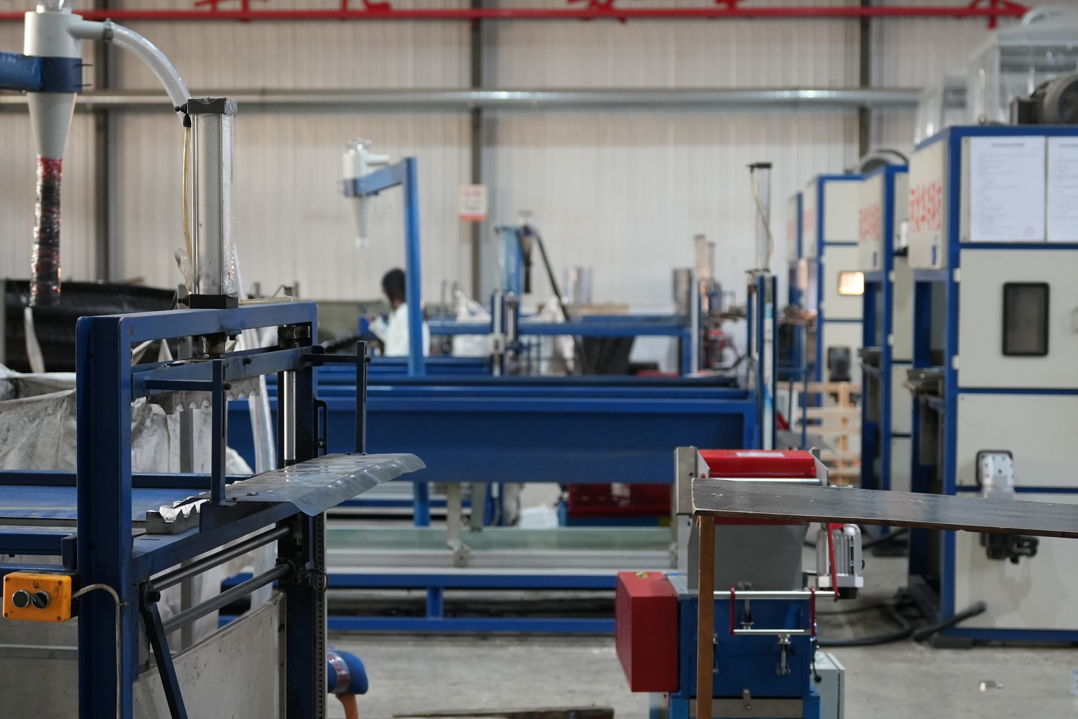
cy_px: 360
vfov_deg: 20.3
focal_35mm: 67
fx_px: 2006
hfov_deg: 30.1
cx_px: 539
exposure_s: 1/160
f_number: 2.8
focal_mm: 45.3
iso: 2500
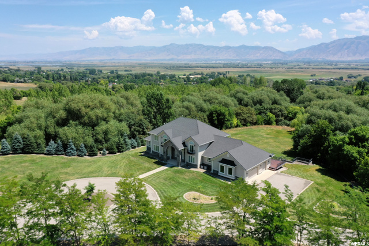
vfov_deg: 46.4
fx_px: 287
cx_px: 184
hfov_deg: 65.5
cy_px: 123
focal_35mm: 28
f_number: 6.3
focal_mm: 10.26
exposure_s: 1/500
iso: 100
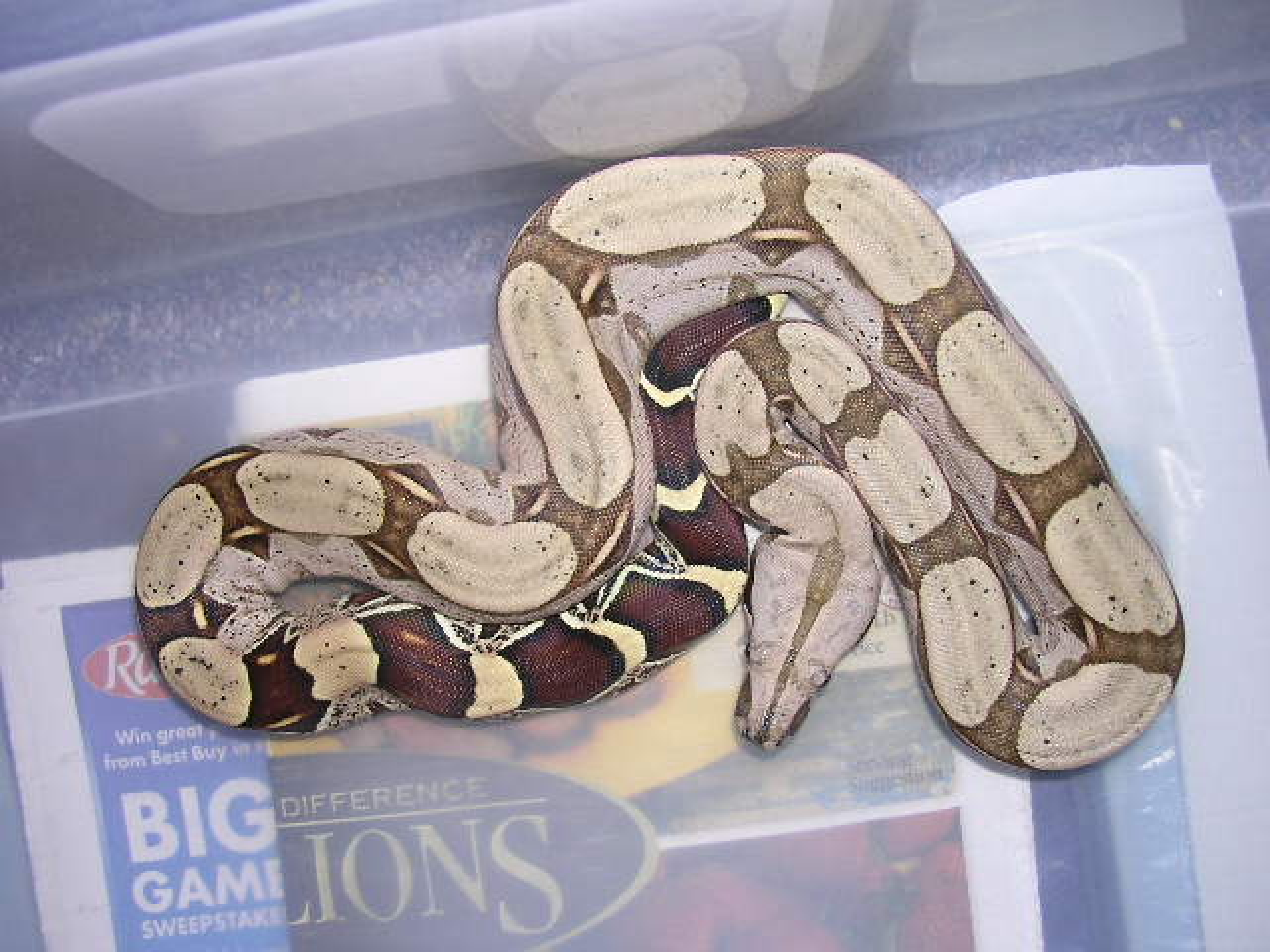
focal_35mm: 38
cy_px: 476
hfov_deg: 49.0
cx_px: 635
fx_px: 1394
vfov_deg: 37.7
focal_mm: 5.8
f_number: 2.8
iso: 100
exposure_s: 1/60.1
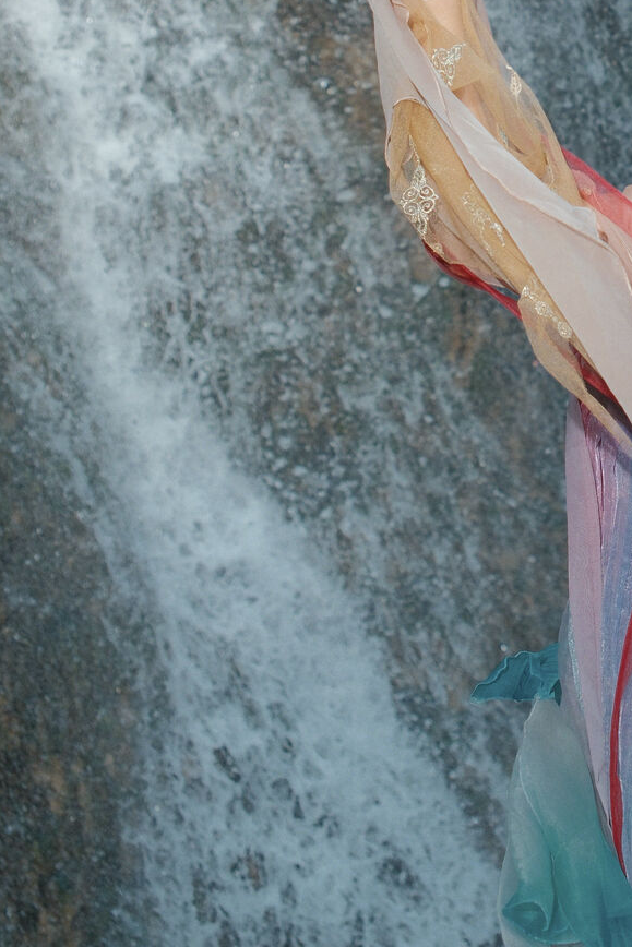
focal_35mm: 85
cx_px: 645
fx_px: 2237
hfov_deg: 15.7
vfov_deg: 23.5
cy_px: 166
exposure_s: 1/2000
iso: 400
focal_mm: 27.6
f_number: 3.6
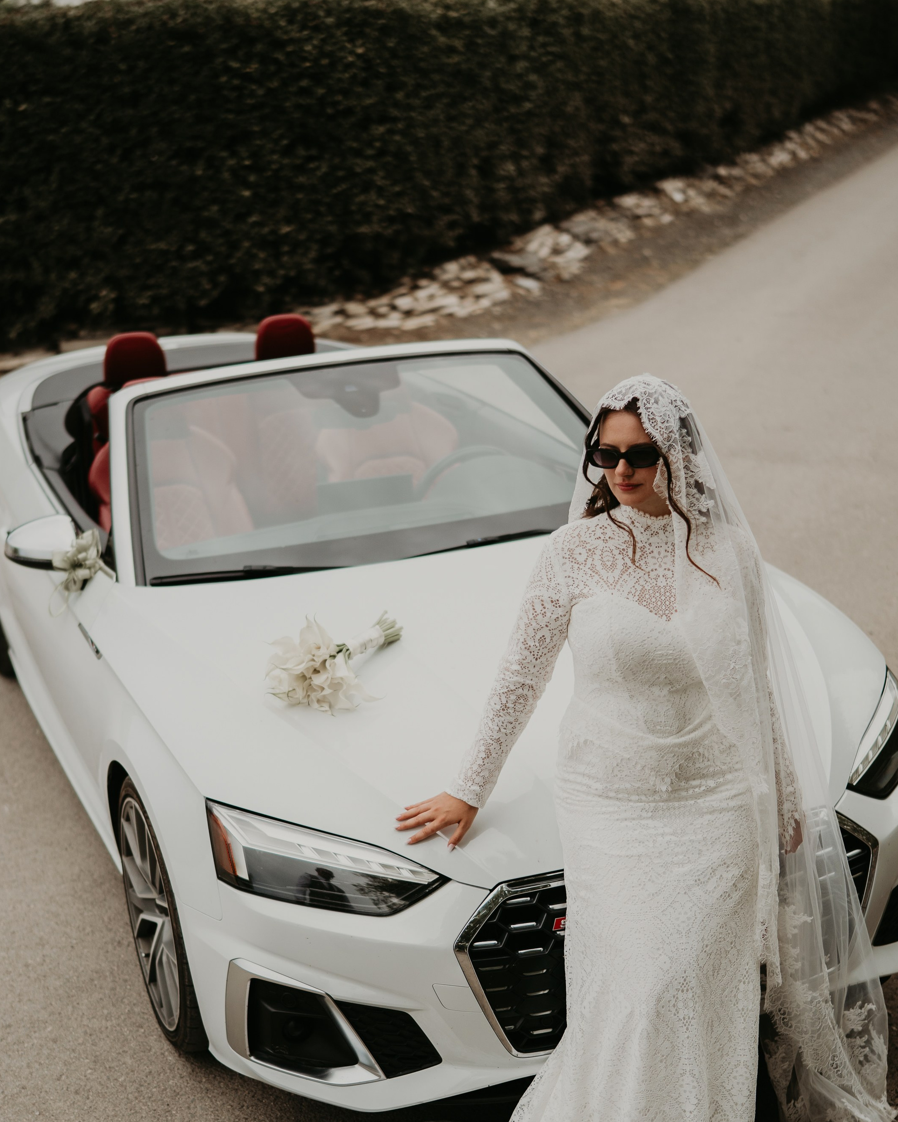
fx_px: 1694
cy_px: 708
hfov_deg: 29.7
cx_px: 388
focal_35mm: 51
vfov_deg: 36.4
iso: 100
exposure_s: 1/500
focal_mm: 35
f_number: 1.4
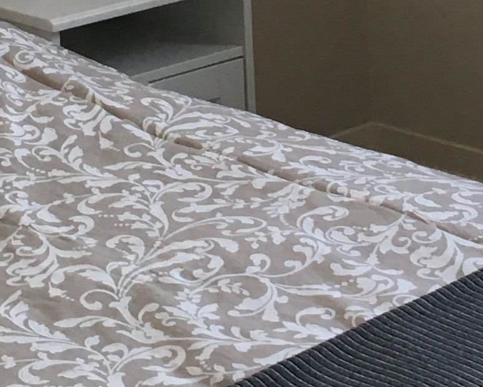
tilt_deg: -7.0
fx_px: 2102
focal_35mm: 147
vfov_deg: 9.9
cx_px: 284
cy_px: -316
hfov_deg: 13.1
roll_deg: +2.7
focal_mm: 4.15
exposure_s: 1/33
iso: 40
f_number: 2.2
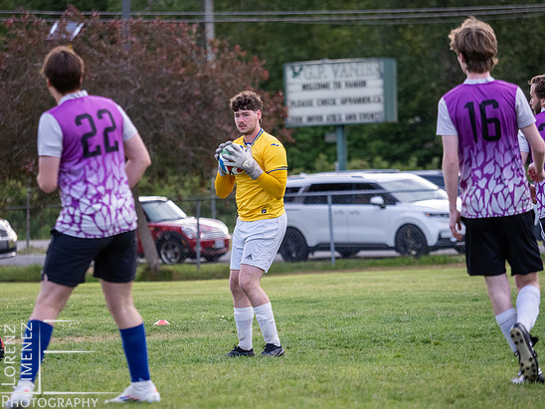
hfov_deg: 7.2
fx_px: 4330
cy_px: 211
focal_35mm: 275
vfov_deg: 5.4
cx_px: 276
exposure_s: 1/1000
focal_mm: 130
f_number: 2.8
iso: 800
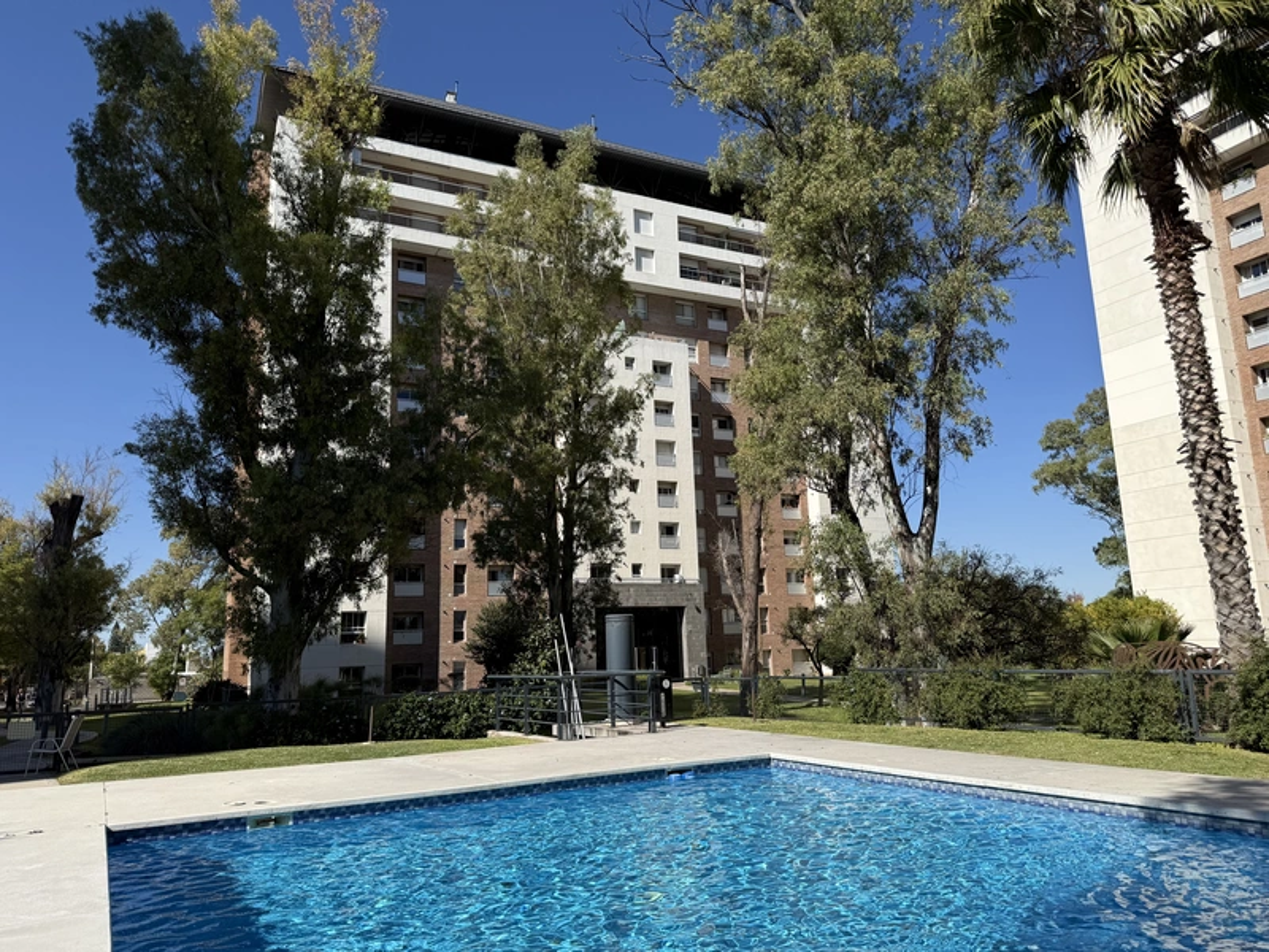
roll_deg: +1.9
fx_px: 880
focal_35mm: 24
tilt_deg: +11.1
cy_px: 476
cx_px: 634
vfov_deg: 56.8
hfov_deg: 71.6
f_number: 1.78
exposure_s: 1/4405
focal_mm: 6.76
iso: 80
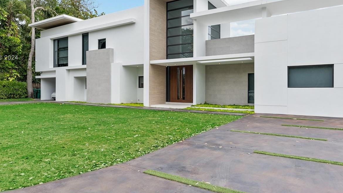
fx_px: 211
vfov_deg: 48.1
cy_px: 58
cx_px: 159
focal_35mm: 23
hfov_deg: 78.2
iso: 100
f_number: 2.8
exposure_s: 1/350
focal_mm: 16.1
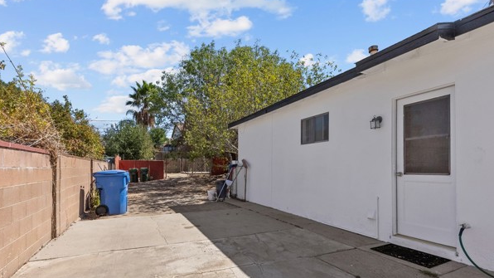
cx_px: 243
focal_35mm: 18
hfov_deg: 92.7
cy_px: 171
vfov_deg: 60.3
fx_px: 236
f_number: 8
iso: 1250
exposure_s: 1/2000
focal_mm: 16
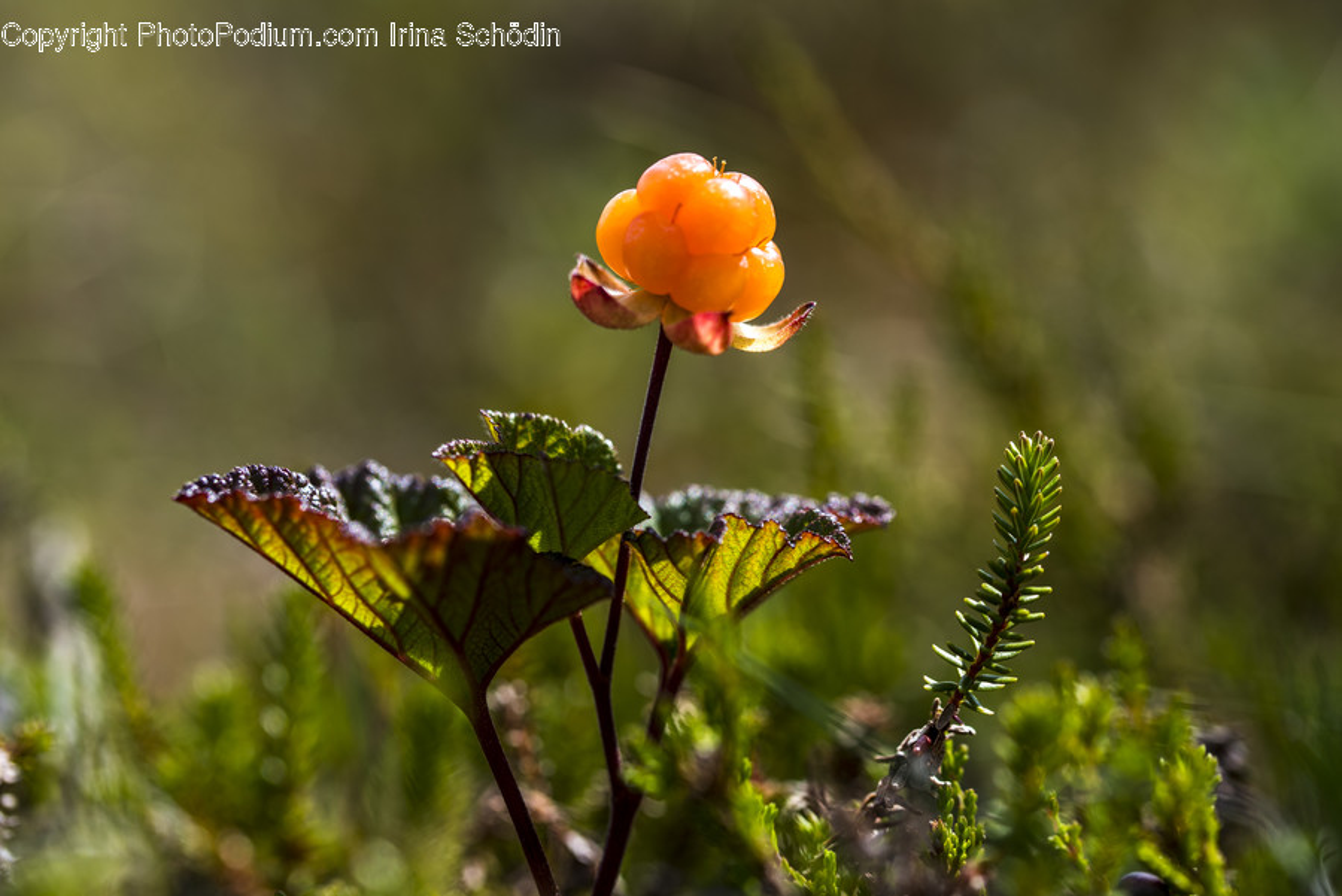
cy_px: 448
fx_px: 3356
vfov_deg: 15.2
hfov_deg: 22.6
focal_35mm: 90
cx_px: 671
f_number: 5
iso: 100
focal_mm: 90
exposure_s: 1/500
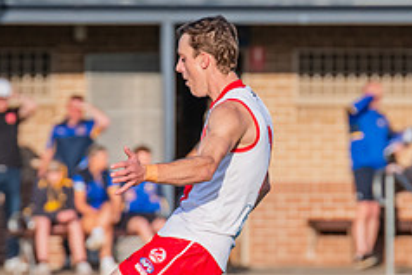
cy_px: 235
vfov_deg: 1.0
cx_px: 214
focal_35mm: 1387
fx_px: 15882
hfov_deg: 1.5
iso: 800
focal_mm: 420
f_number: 9
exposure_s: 1/1250
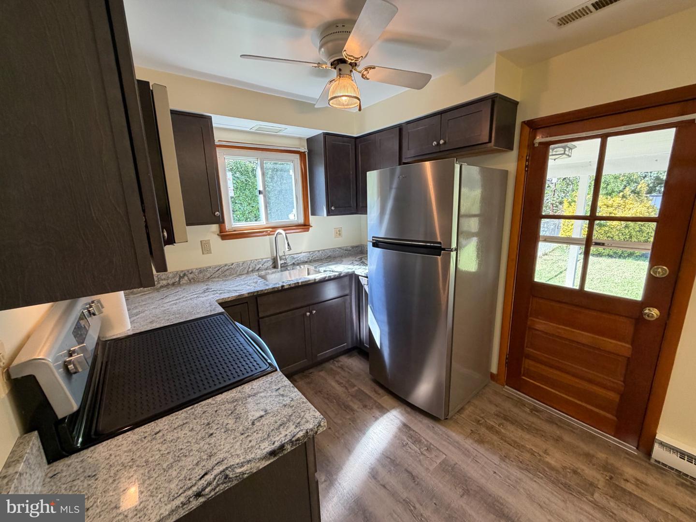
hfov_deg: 102.1
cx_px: 348
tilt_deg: -11.6
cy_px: 261
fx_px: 281
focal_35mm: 14
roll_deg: +2.0
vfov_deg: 85.7
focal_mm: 2.22
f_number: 2.2
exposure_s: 1/120
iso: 200
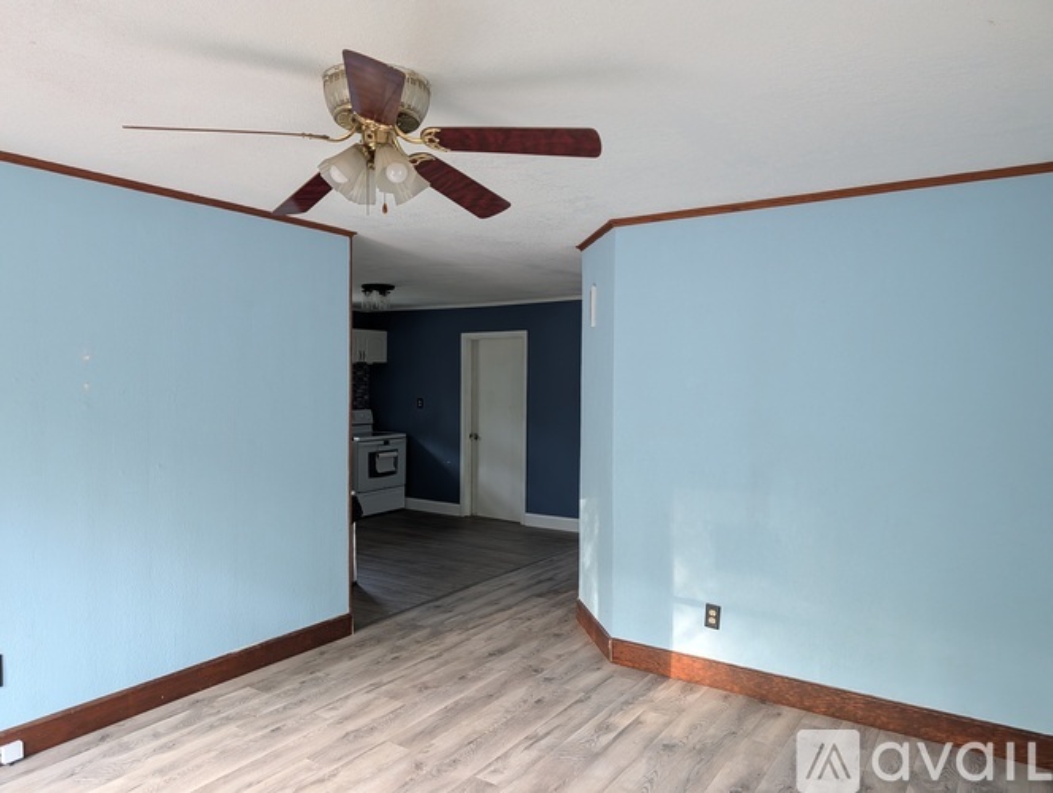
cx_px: 526
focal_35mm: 24
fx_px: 731
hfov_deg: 71.5
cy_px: 396
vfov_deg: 56.9
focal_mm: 6.9
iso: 239
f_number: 1.68
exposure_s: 1/32.8
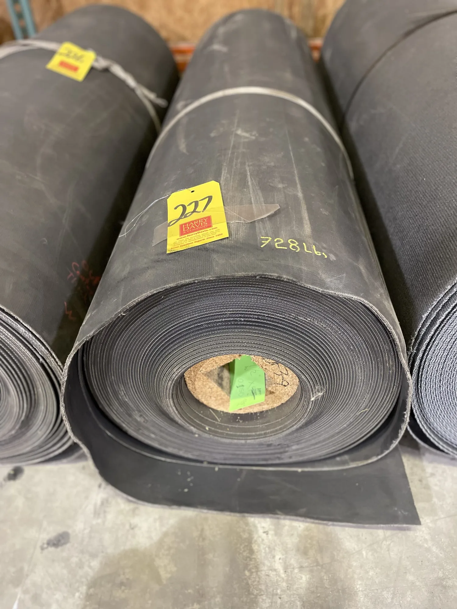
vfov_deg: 67.3
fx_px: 458
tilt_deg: -40.0
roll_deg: +1.9
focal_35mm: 26
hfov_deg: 53.1
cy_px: 304
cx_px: 228
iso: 400
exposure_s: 1/40
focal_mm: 4.2
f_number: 1.6
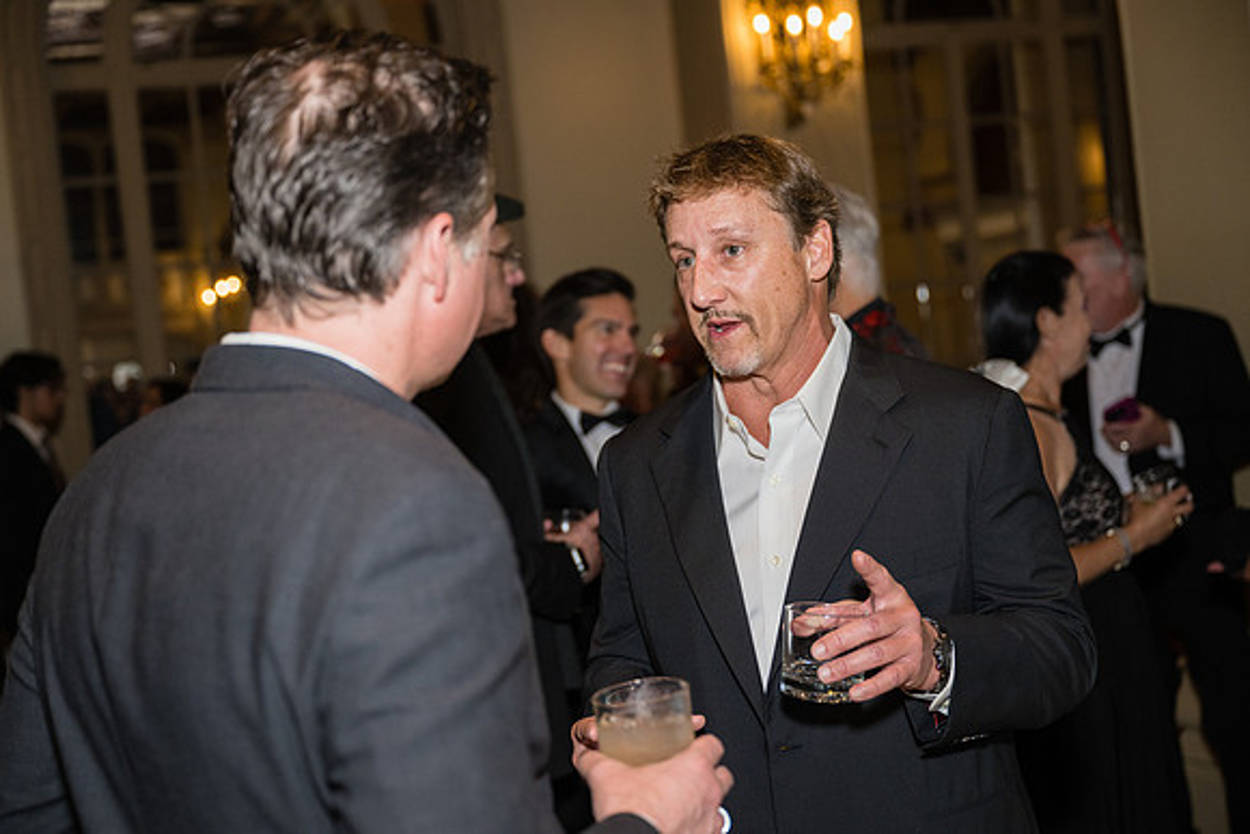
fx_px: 1910
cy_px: 417
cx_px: 625
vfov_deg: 24.6
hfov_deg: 36.2
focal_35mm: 55
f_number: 3.2
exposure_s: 1/200
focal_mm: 55
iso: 1000
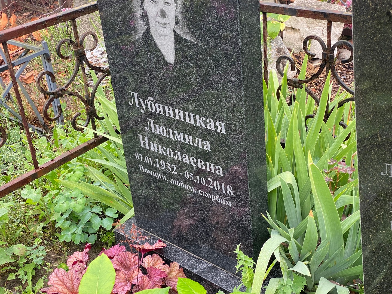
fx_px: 589
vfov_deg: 28.0
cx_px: 196
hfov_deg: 36.8
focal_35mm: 52
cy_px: 147
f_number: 2
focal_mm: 6
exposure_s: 1/122
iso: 64
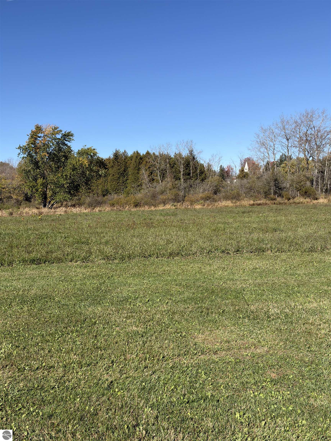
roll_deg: +2.2
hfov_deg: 40.7
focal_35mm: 35
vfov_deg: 52.6
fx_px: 446
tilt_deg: -1.7
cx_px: 166
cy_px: 220
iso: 64
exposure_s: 1/3891
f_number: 1.8
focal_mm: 6.93
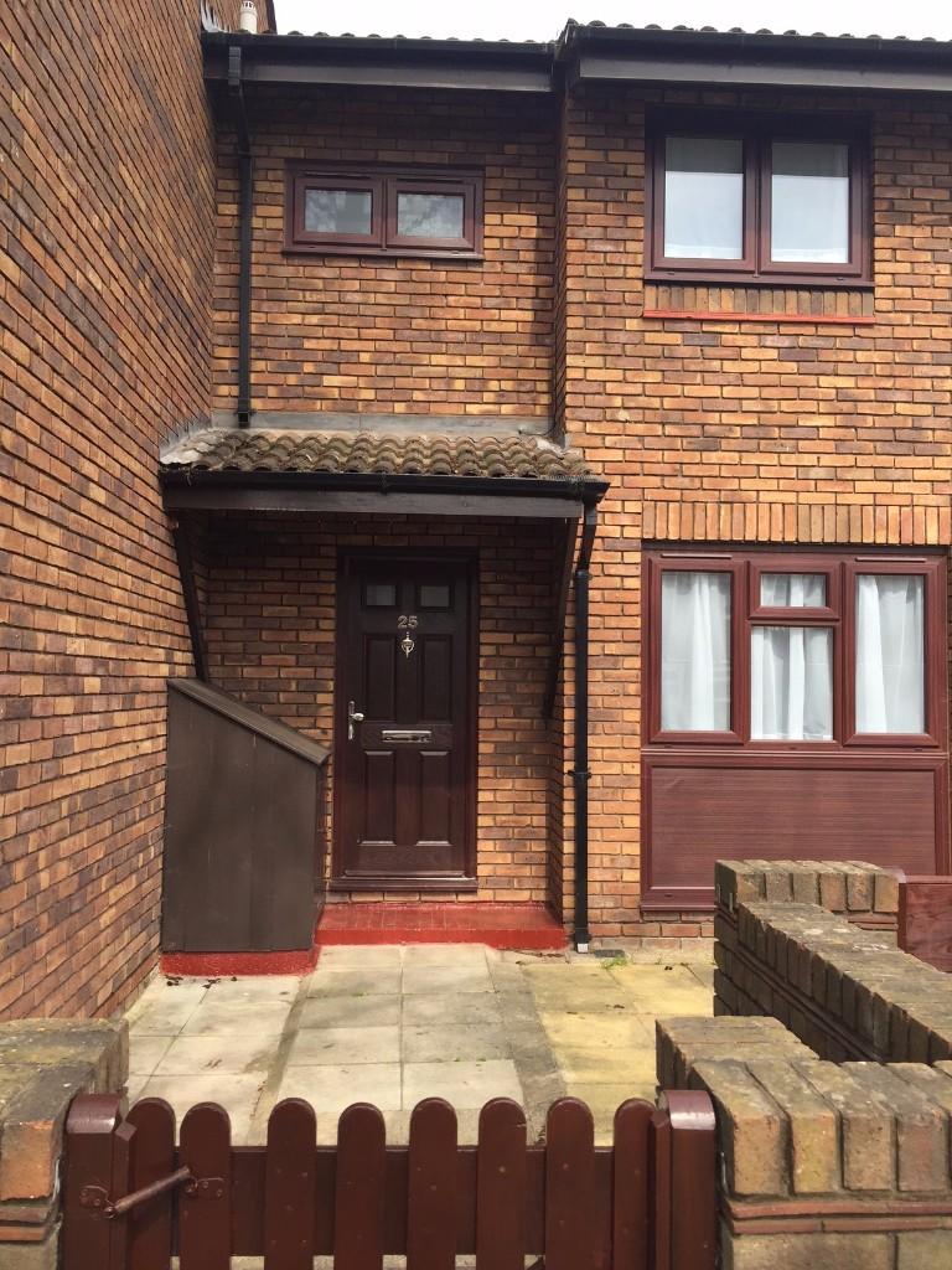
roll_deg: -0.9
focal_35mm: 29
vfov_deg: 61.7
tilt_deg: +3.0
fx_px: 1063
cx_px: 476
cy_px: 635
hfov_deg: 48.2
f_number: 2.2
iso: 32
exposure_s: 1/520
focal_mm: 4.15
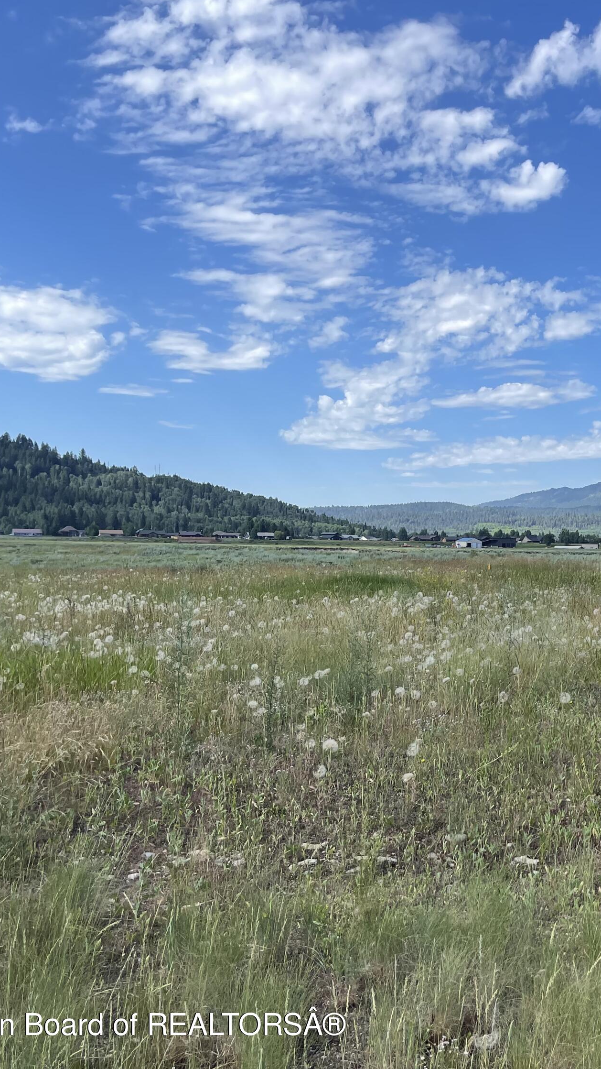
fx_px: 1076
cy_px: 536
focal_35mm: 38
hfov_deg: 29.7
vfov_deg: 52.8
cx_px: 558
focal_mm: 5.1
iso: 32
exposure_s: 1/3003
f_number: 1.6
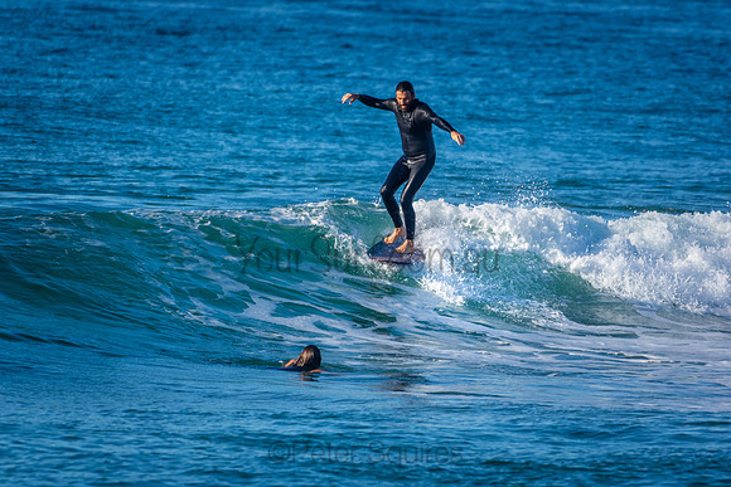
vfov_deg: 1.8
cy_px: 244
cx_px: 366
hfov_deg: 2.7
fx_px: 15232
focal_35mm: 750
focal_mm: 500
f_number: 5.6
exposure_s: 1/1250
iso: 250
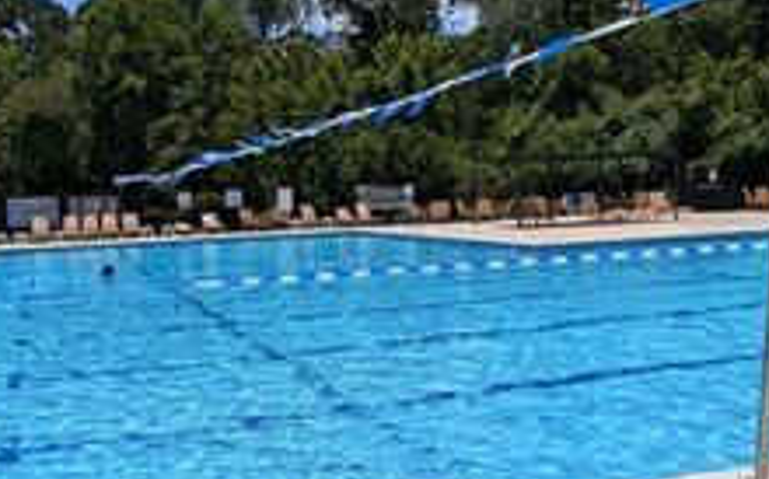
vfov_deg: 34.1
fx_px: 775
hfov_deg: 52.2
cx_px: 283
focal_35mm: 37
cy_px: 304
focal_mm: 2.02
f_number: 1.7
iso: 55
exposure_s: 1/6494
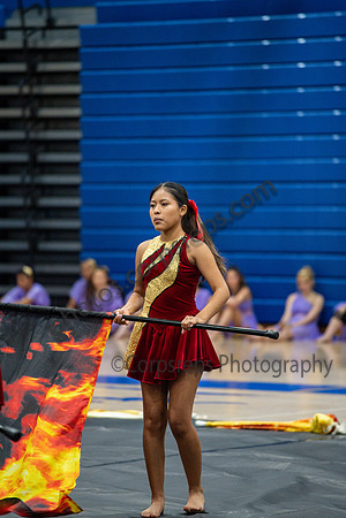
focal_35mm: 200
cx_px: 173
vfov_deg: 10.3
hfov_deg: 6.9
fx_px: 2883
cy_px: 259
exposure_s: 1/500
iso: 6400
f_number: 4
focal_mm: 200
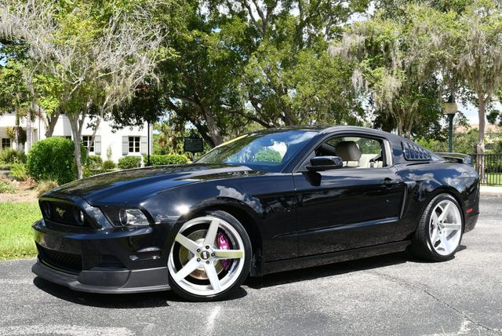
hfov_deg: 44.5
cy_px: 168
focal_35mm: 44
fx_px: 614
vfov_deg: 30.6
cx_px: 251
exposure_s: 1/250
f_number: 8
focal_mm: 22
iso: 180
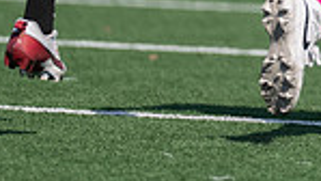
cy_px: -210
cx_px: 540
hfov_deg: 2.2
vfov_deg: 1.3
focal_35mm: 963
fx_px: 8201
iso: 100
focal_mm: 200
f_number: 2.8
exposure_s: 1/2000
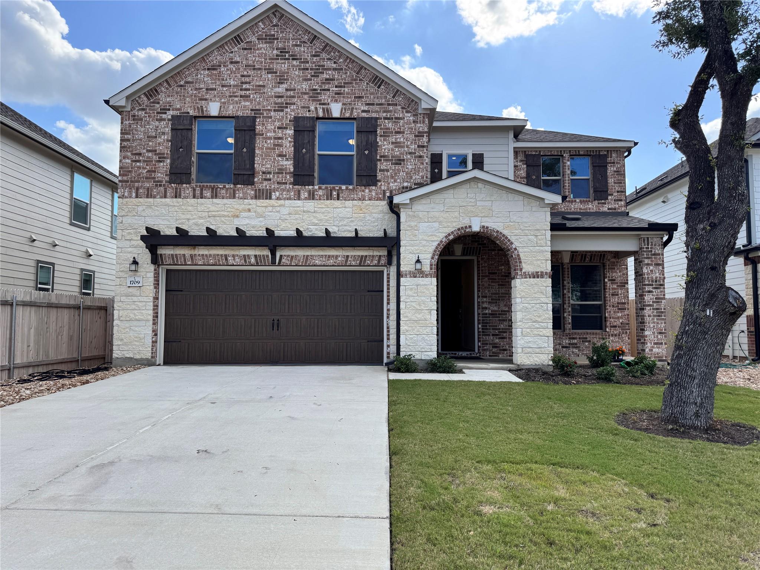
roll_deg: +0.0
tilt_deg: +4.2
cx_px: 380
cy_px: 285
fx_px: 527
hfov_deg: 71.6
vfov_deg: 56.8
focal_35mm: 24
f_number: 1.78
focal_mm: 6.76
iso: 80
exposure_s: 1/2105
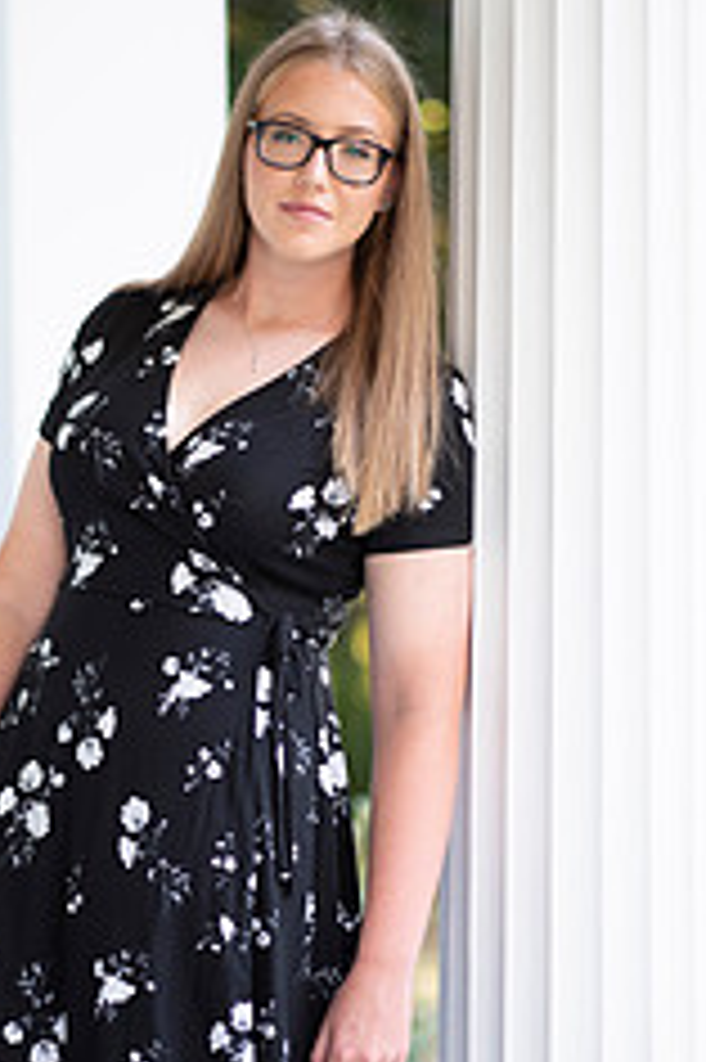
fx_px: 4772
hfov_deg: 8.4
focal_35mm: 162
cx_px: 171
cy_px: 608
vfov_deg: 12.7
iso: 125
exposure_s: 1/250
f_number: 1.8
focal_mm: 85
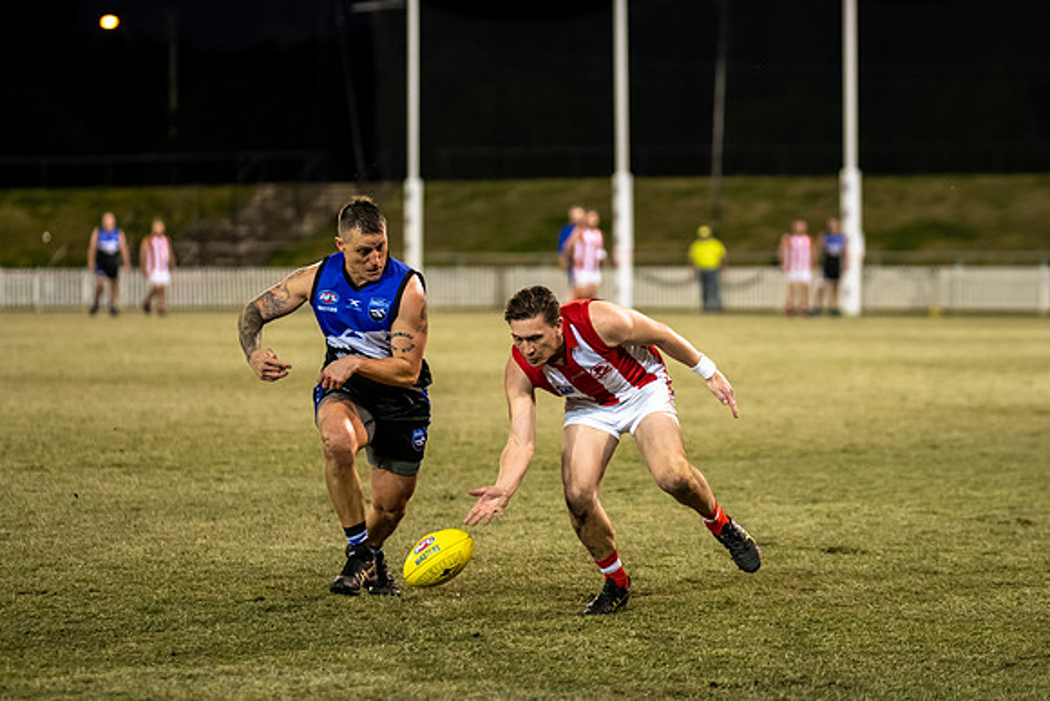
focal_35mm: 189
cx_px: 628
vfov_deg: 7.3
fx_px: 5499
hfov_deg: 10.9
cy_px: 325
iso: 2500
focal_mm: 155
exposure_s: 1/1250
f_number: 2.8
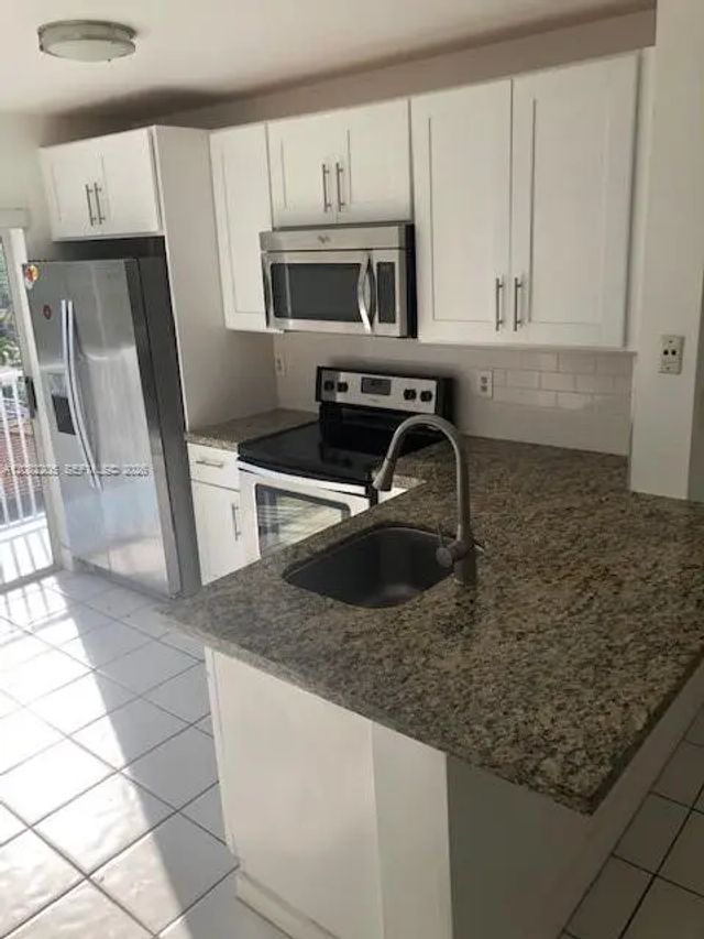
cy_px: 470
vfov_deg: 63.4
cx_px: 352
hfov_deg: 49.8
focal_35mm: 28
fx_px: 759
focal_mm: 4
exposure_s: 1/342
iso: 20
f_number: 1.8
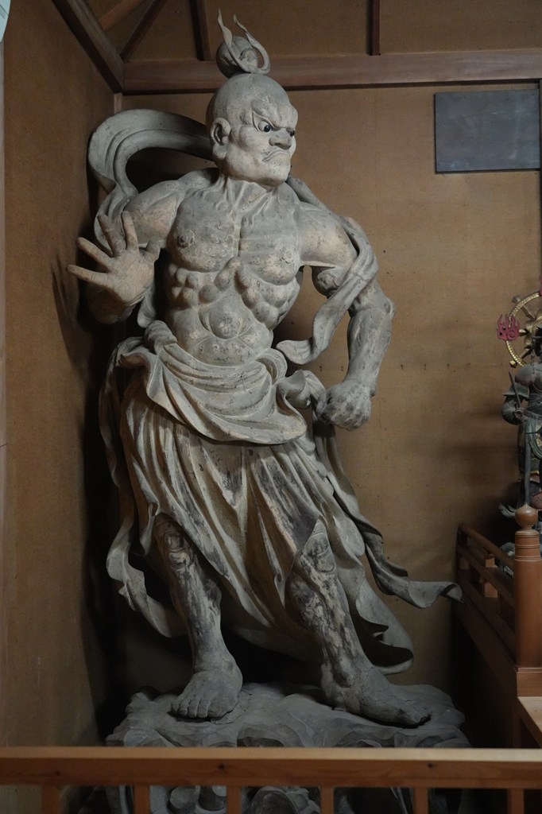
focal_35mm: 46
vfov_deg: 42.8
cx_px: 271
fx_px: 1039
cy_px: 407
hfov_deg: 29.2
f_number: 4
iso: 12800
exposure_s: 1/160
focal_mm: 46
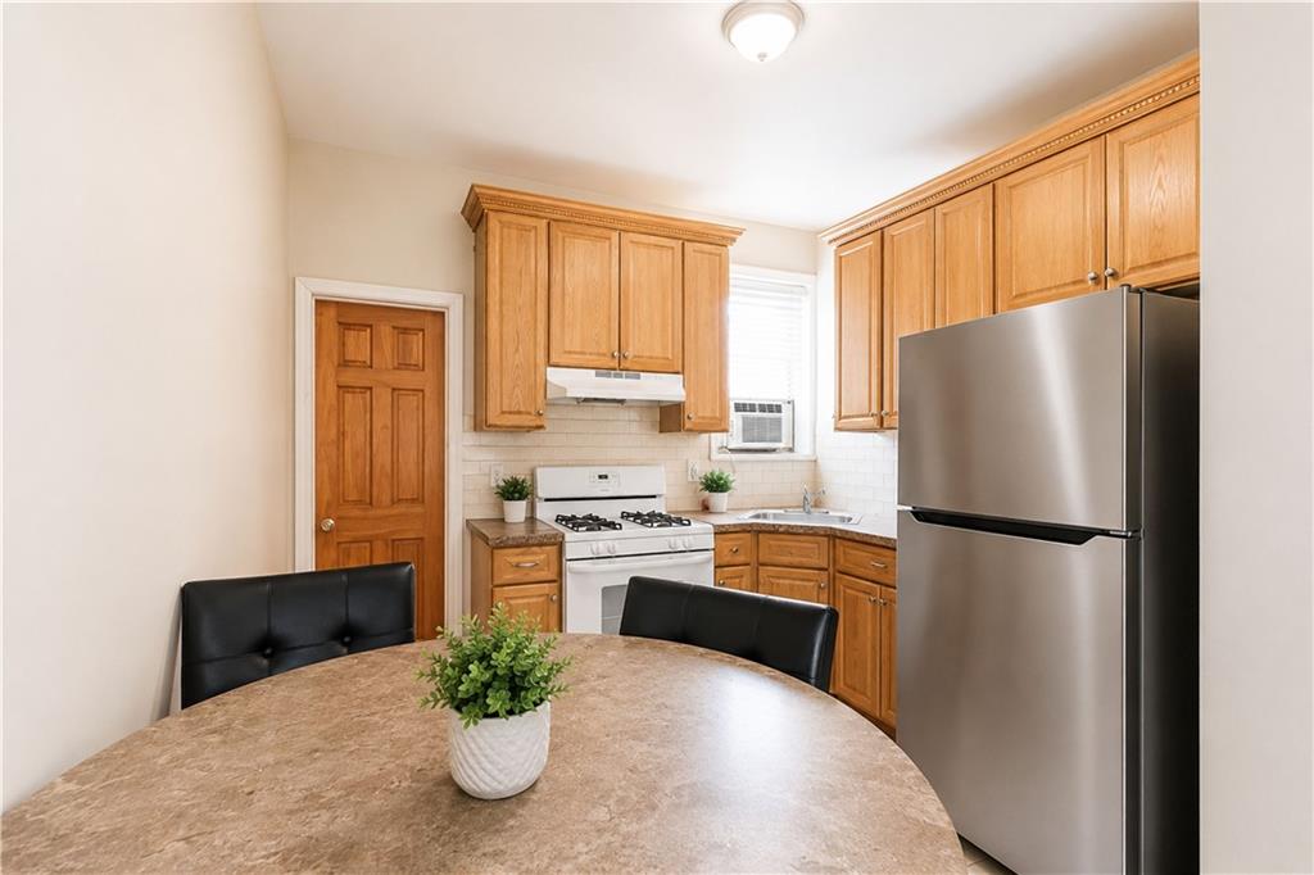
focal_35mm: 15
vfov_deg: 77.3
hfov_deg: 100.4
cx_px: 657
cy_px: 438
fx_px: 547
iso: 2000
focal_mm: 10
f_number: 4.5
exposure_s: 1/10
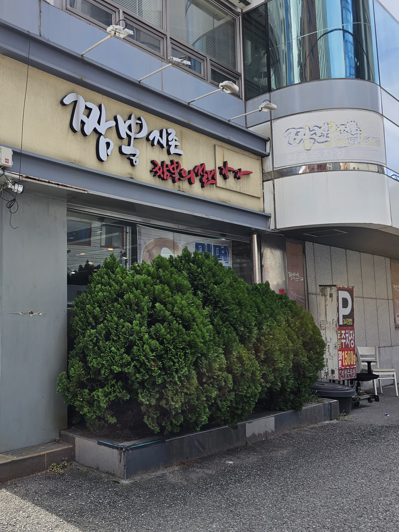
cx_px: 55
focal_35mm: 32
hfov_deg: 41.3
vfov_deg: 56.8
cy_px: 269
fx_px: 492
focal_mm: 6.3
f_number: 1.7
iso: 10
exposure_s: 1/245
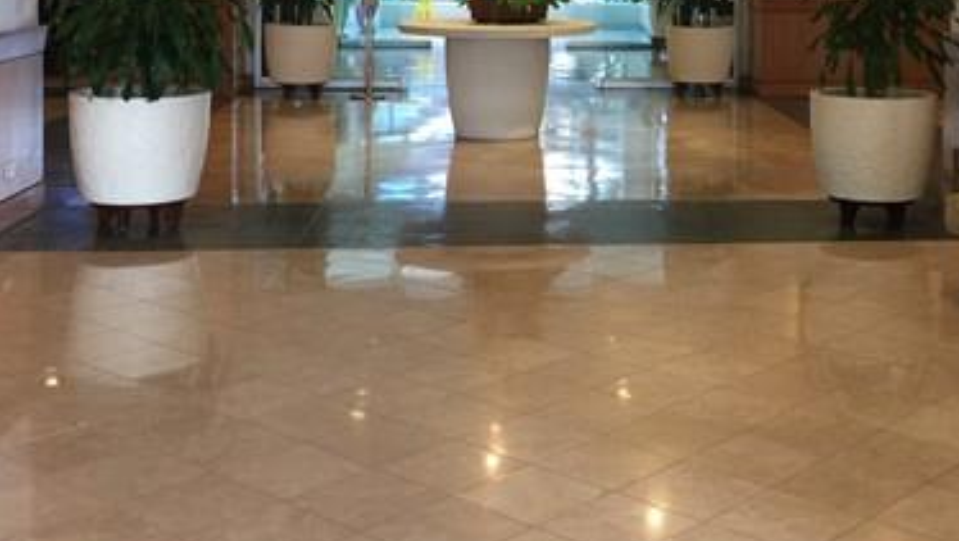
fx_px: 1374
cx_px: 651
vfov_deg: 21.5
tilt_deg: -2.6
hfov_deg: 38.0
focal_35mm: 54
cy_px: 5
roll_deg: -0.2
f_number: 2.2
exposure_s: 1/15
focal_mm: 4.15
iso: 32
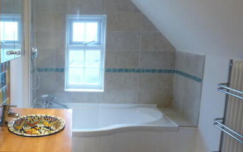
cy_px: 90
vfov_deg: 31.1
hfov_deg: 46.4
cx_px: 59
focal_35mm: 41
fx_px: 271
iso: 400
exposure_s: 1/50
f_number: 2.8
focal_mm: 4.5
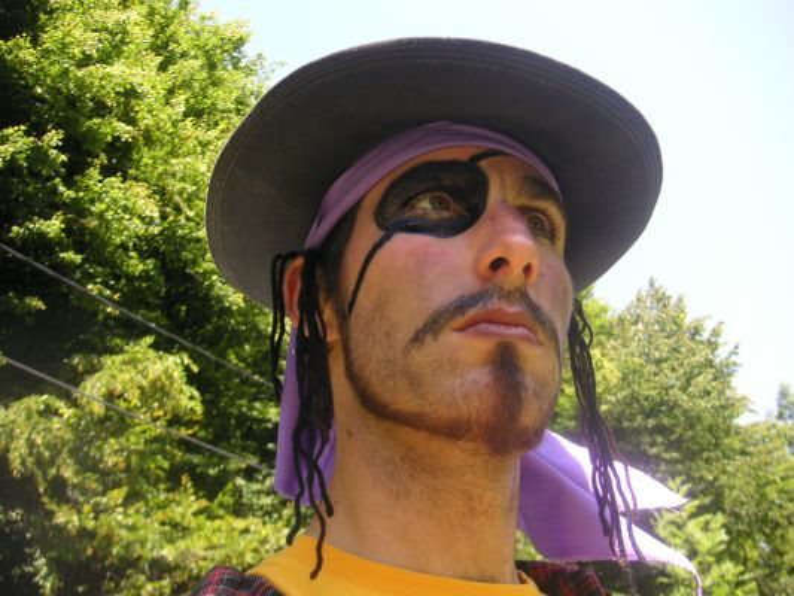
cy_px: 298
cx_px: 397
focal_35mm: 37
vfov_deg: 38.7
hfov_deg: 50.1
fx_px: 849
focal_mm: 6.1
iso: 50
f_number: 2.8
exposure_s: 1/180
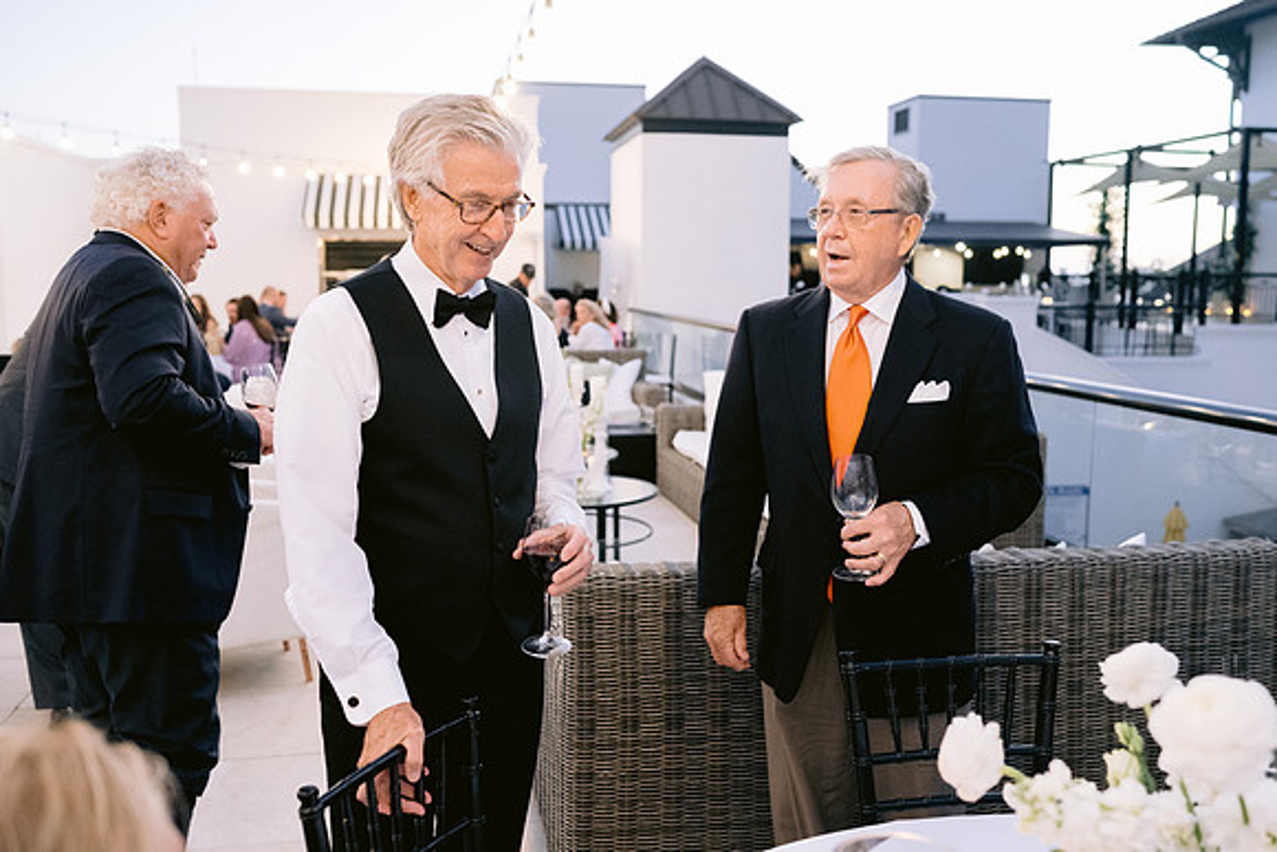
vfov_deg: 37.9
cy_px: 426
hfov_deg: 54.4
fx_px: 1242
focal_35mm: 35
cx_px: 638
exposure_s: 1/125
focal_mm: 35
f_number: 3.2
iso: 3200
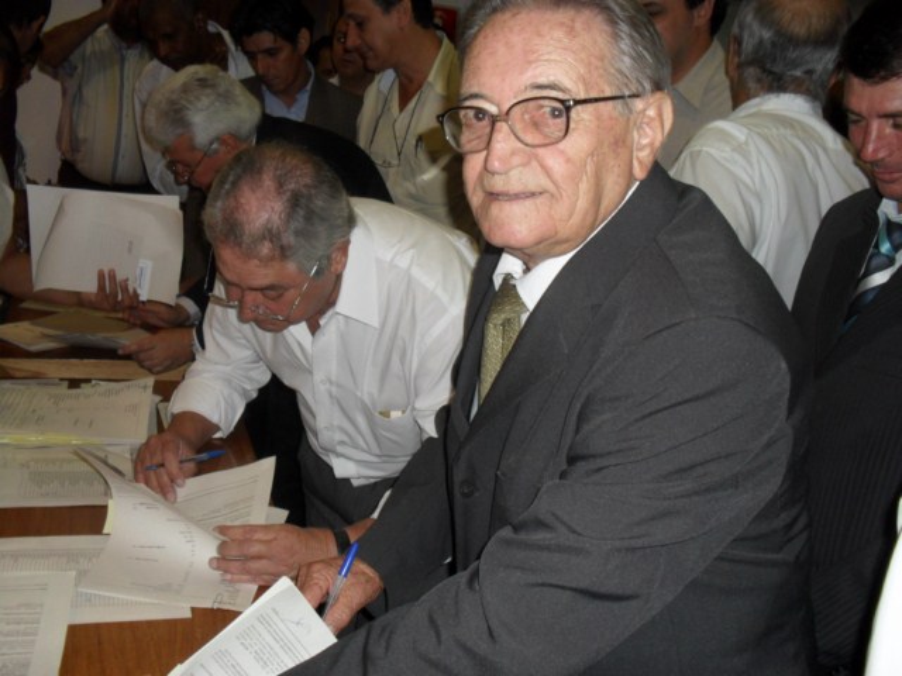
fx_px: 912
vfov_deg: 40.7
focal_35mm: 35
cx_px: 451
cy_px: 338
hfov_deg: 52.6
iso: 200
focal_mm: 6.3
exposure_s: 1/45
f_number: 3.2
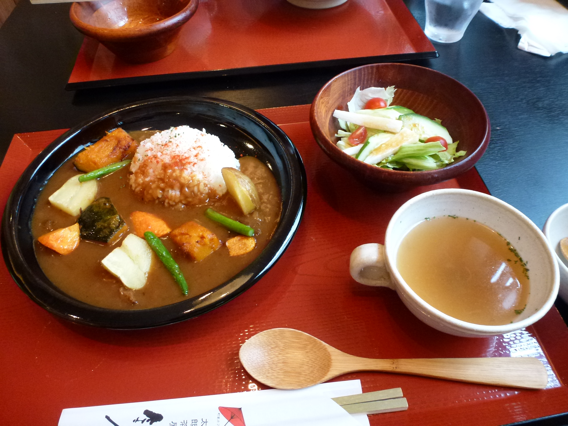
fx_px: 394
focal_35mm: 24
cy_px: 213
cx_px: 284
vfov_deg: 56.8
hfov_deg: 71.6
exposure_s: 1/40
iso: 400
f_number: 3.3
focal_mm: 4.3
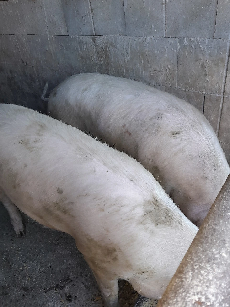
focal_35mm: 27
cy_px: 150
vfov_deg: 65.3
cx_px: 118
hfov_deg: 51.3
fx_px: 239
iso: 50
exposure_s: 1/50
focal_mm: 3.98
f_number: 1.8
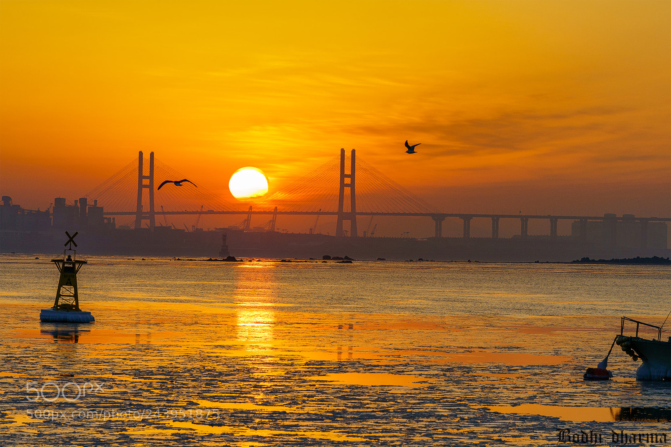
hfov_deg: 15.2
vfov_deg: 10.2
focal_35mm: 135
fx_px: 2516
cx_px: 336
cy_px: 224
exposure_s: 1/640
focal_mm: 135
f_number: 9
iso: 400
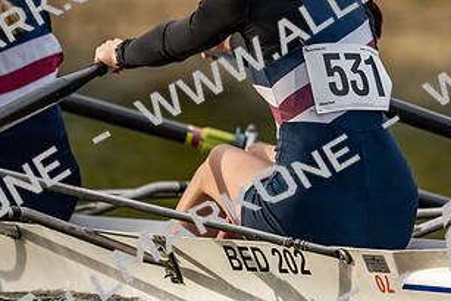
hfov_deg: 2.7
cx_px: 316
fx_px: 9475
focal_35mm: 756
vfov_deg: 1.8
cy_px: 130
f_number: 4.5
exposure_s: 1/2500
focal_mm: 400
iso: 1600
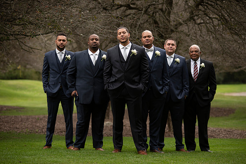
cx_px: 123
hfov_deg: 23.9
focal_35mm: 85
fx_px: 581
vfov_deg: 16.1
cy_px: 82
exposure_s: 1/800
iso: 125
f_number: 2.2
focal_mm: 85
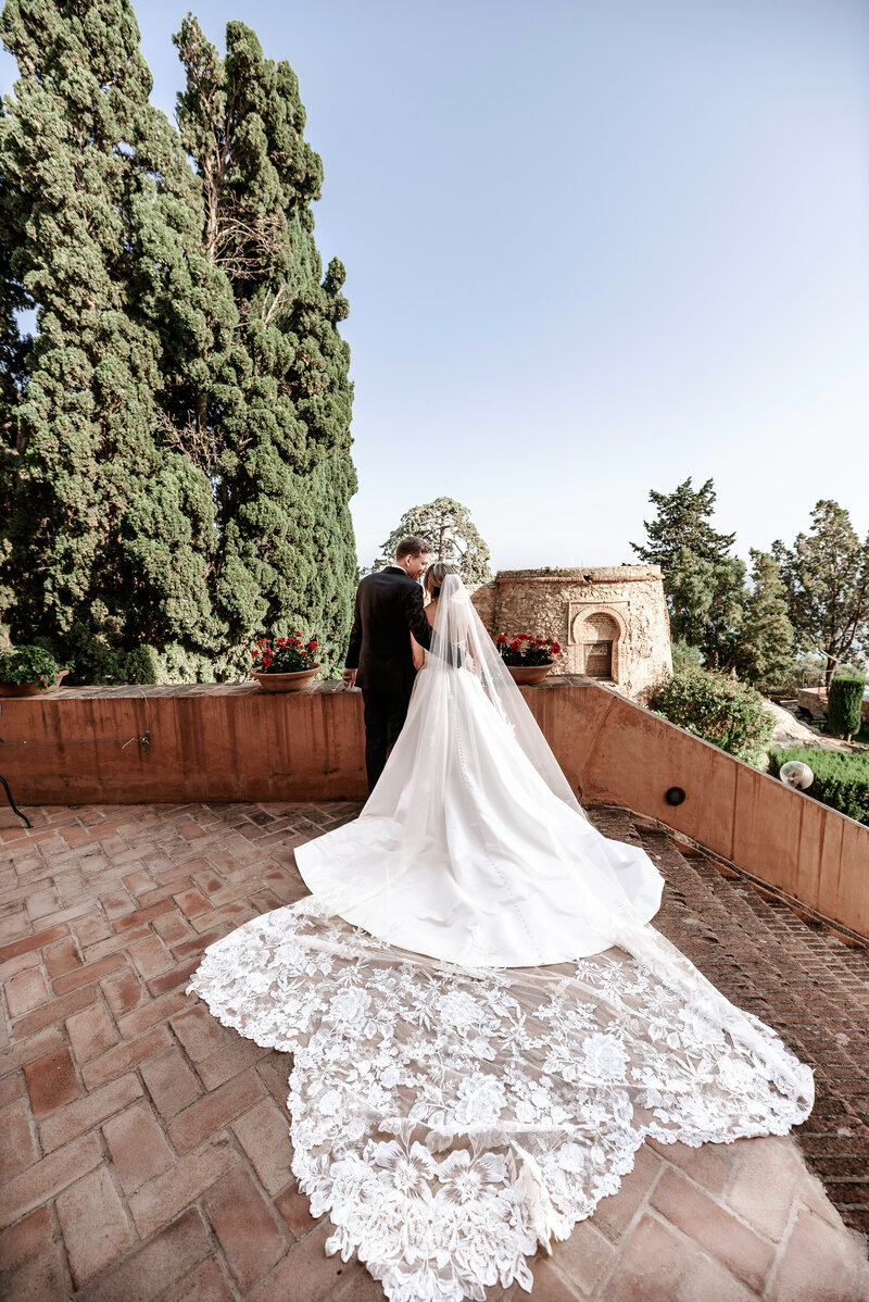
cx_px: 434
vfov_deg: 104.2
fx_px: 506
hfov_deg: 81.3
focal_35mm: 14
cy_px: 651
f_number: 2.8
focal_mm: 14
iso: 200
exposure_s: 1/1600
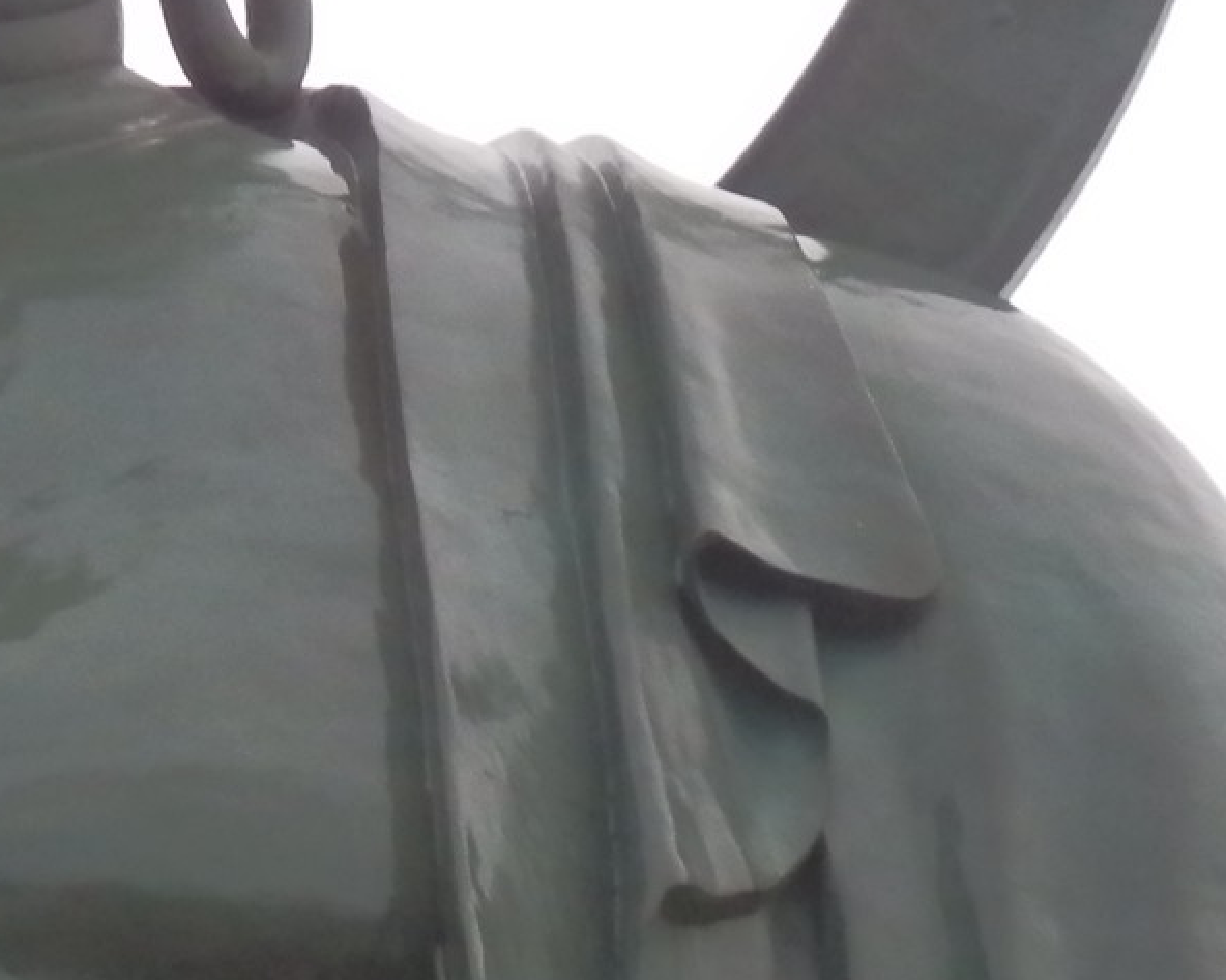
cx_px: -209
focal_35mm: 264
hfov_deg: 7.3
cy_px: -429
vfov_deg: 5.8
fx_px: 9574
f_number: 4.6
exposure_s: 1/80
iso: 400
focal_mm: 14.4
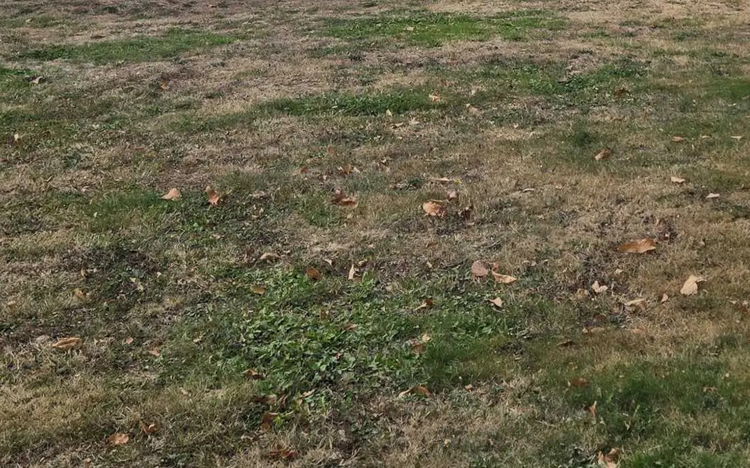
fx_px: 1390
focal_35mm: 68
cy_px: -183
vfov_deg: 17.6
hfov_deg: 29.8
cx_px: 540
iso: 25
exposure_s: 1/235
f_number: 1.8
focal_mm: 5.4
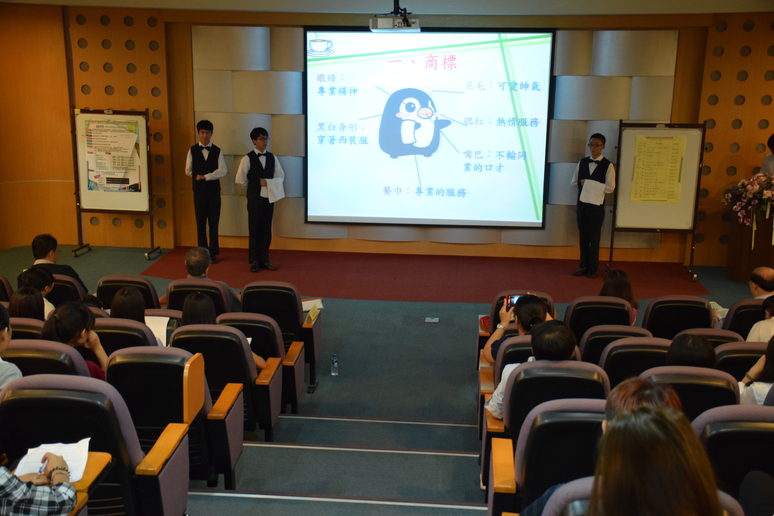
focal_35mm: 48
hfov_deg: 41.1
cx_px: 387
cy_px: 258
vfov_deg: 28.1
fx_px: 1032
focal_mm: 32
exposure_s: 1/60
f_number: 4
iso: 2200
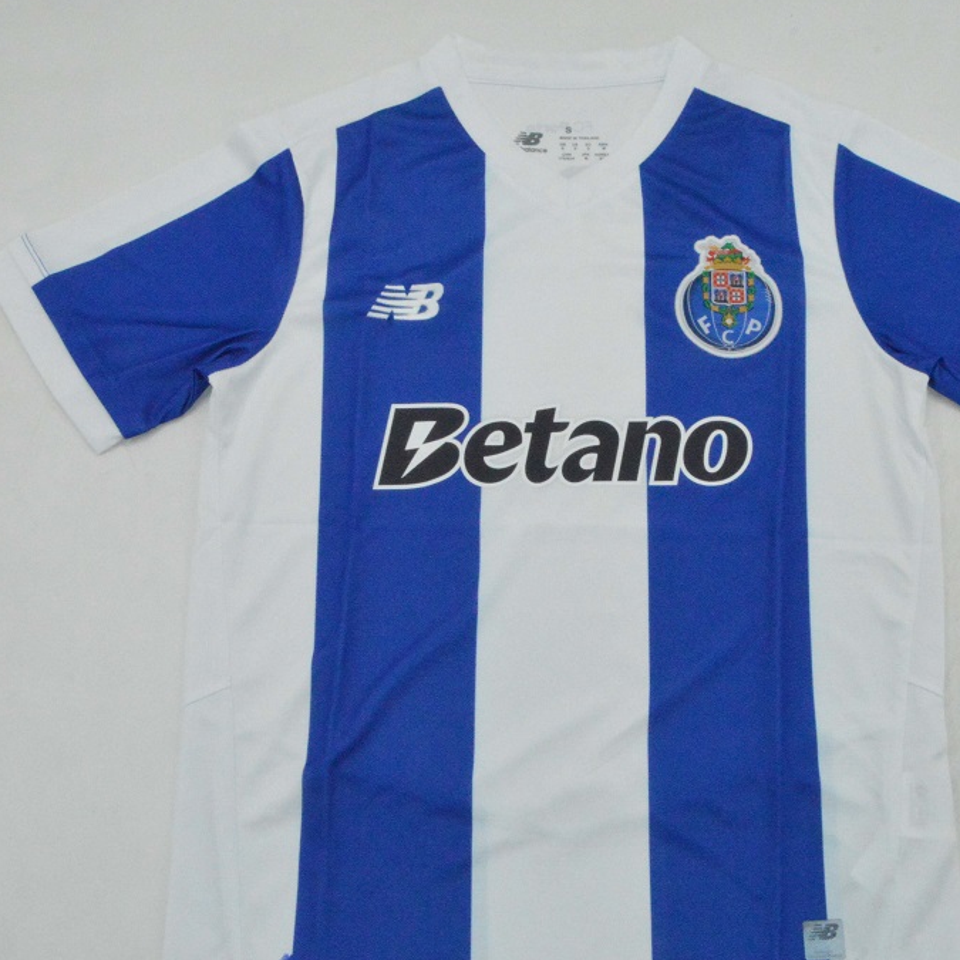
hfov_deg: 33.9
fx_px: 1569
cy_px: 550
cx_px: 589
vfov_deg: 34.0
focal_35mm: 50
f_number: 25
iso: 6400
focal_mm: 22
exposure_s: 1/200
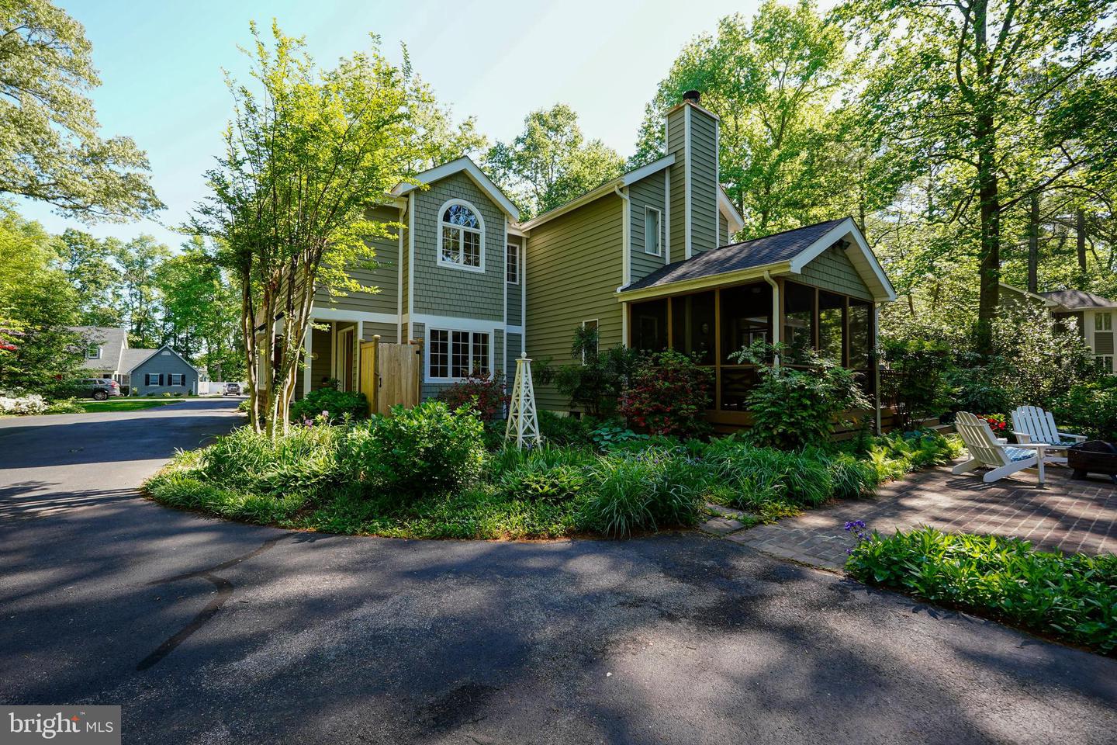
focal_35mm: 15
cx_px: 558
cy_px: 372
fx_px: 465
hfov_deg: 100.4
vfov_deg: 77.3
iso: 100
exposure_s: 1/80
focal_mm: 10
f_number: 4.5
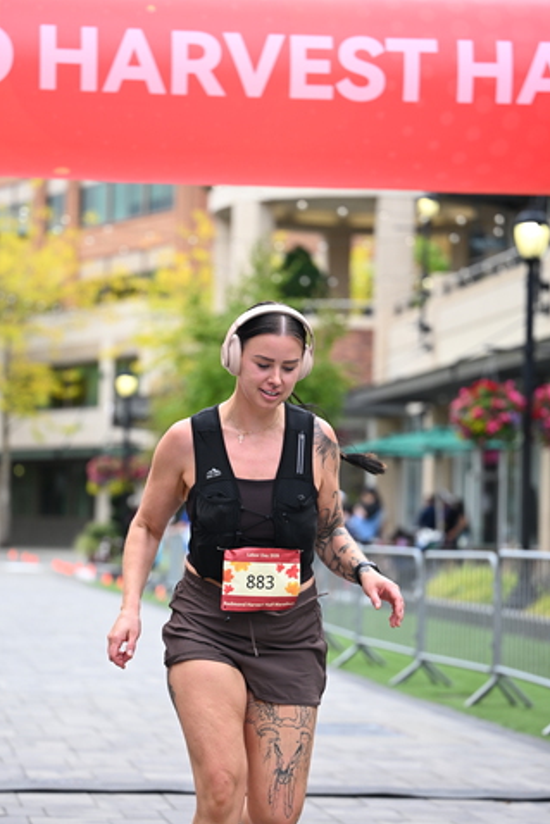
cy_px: 462
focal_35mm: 99
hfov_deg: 13.8
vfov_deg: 20.6
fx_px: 2267
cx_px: 241
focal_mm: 86
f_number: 2.8
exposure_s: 1/2000
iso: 640
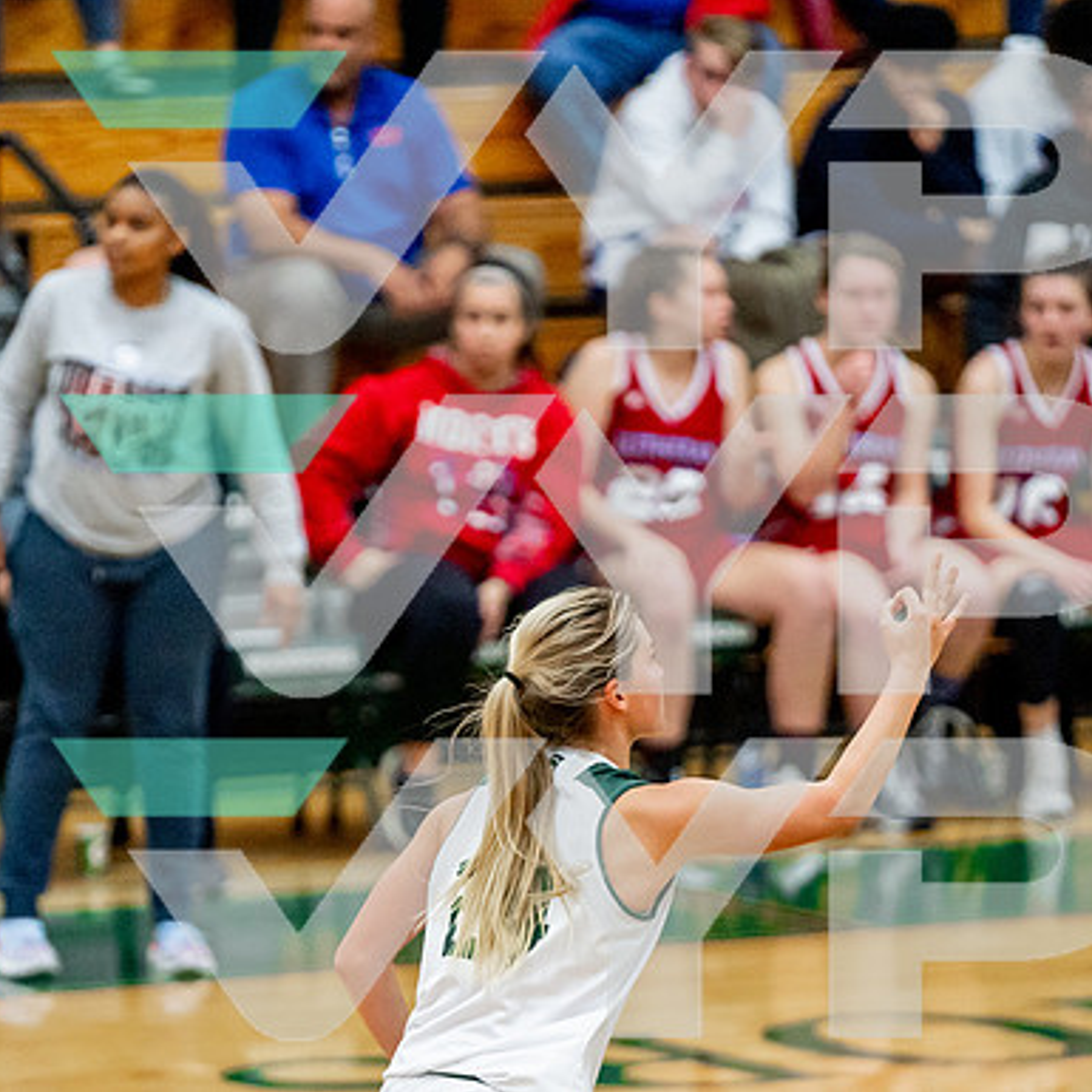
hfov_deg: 4.6
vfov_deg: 4.6
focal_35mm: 380
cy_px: 811
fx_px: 13562
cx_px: 505
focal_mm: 200
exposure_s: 1/1000
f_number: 2.8
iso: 2000
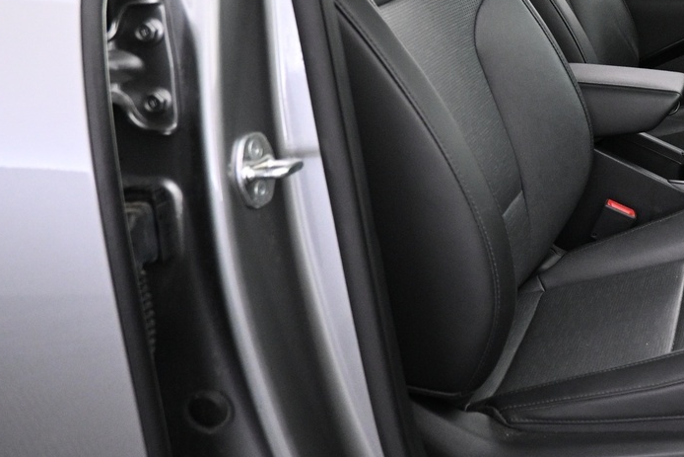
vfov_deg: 23.8
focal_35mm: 56
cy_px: 92
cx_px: 787
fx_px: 1064
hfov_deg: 31.0
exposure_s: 1/25
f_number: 3.5
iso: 1600
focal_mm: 16
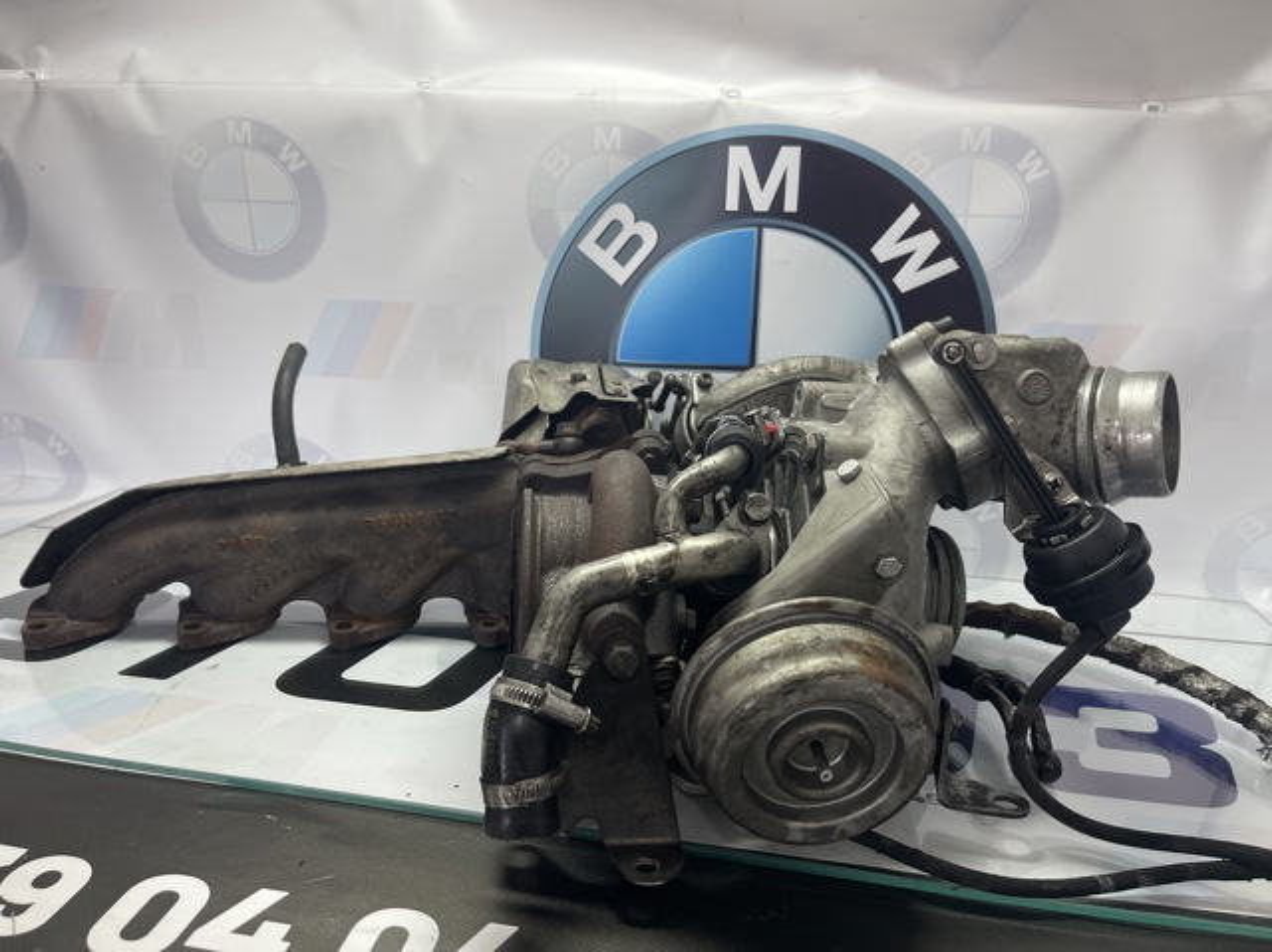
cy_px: 476
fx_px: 918
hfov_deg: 69.4
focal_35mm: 25
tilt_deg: -15.5
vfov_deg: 54.8
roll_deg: -2.8
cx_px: 636
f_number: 1.6
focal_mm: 5.1
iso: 50
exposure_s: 1/100
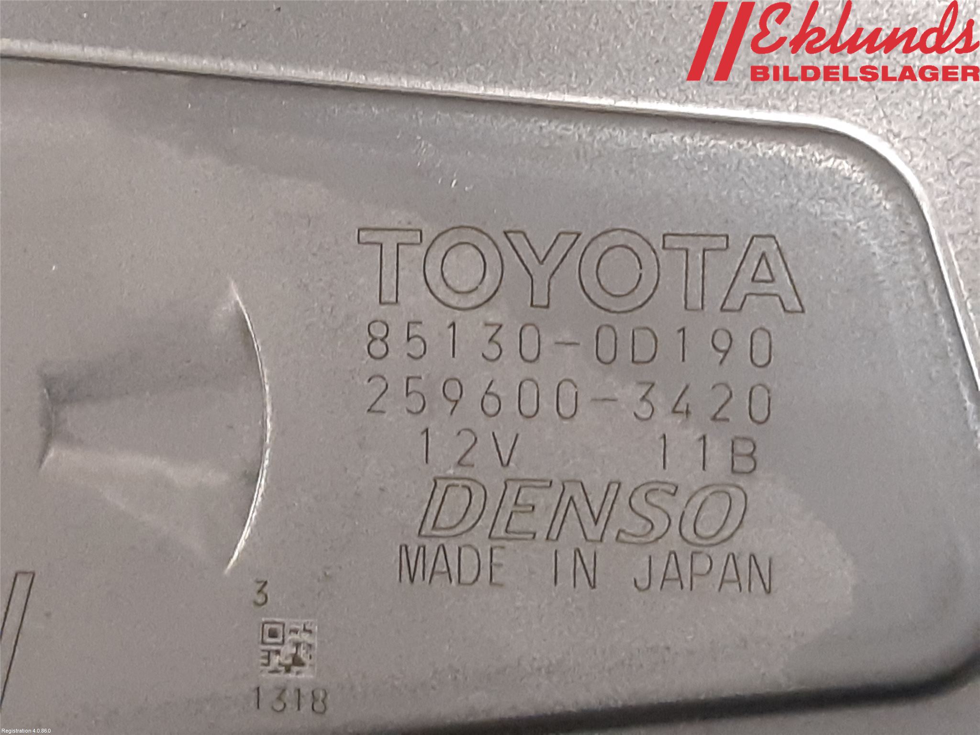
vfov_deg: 53.1
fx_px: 736
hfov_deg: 67.3
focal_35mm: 26
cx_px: 490
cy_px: 368
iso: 250
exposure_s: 1/50
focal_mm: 3.93
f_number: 1.7
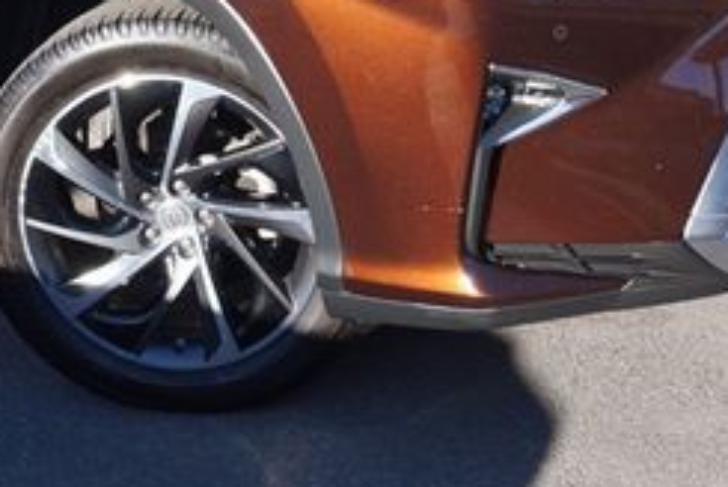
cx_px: 169
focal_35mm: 86
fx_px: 1741
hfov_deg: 23.3
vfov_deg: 15.4
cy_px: -74
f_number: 7.1
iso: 100
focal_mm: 22
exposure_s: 1/100
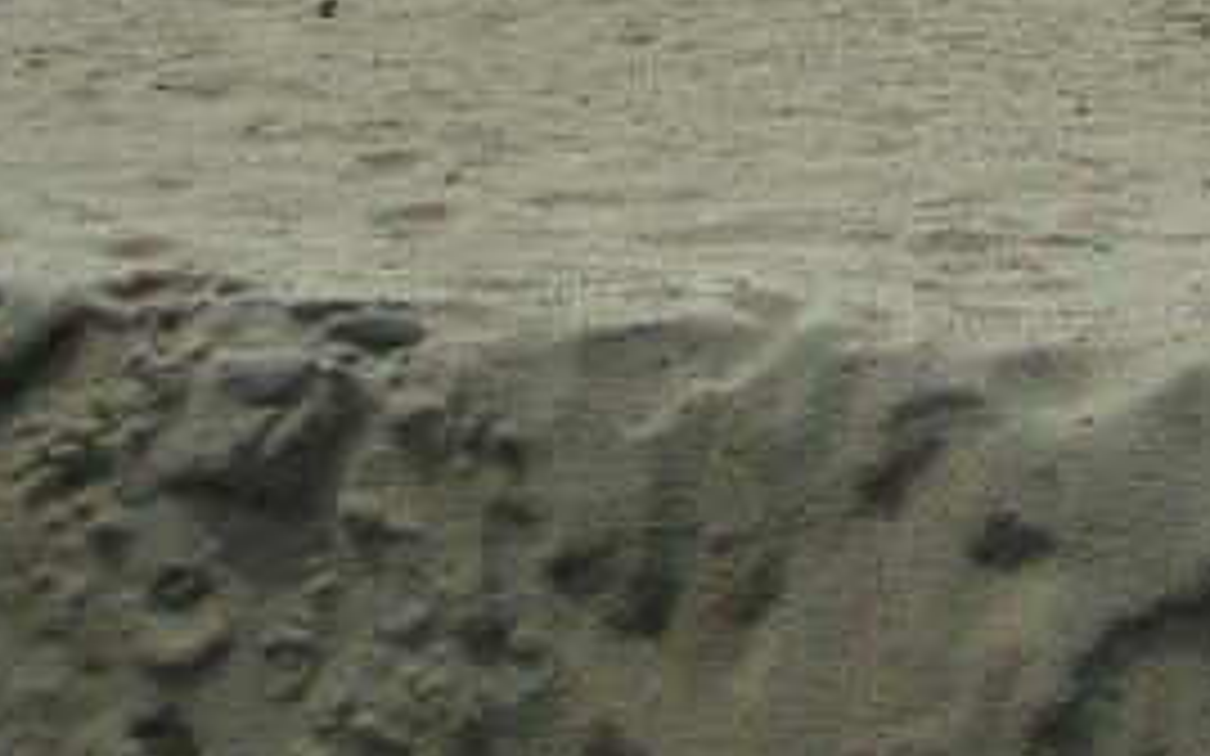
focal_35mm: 141
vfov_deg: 9.0
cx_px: 1021
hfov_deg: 14.7
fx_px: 4649
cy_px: -486
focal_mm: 5.7
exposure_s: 1/454
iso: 50
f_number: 5.7
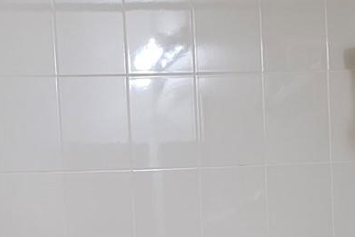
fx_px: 976
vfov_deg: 13.3
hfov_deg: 20.5
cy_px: 322
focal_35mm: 99
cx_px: 107
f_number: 1.7
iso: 500
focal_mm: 6.3
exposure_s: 1/120
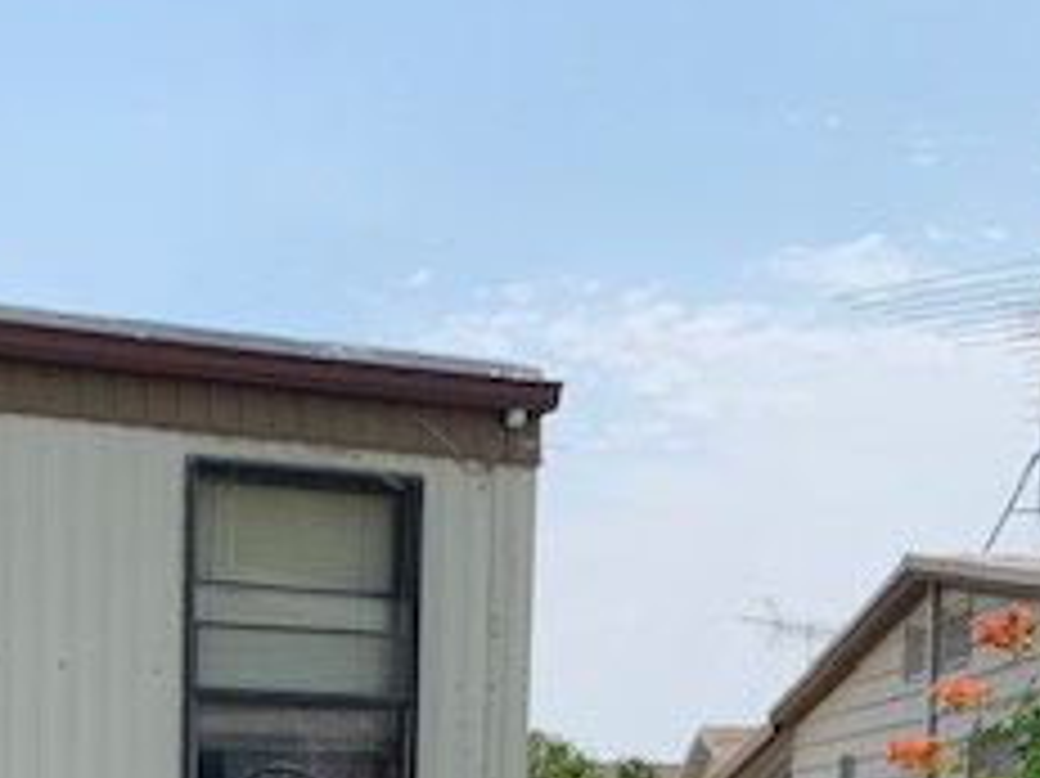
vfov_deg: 18.8
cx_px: 239
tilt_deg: -2.9
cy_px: 1030
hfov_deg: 26.6
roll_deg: -0.9
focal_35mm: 72
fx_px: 2162
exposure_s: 1/2033
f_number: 1.8
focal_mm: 4.25
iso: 25
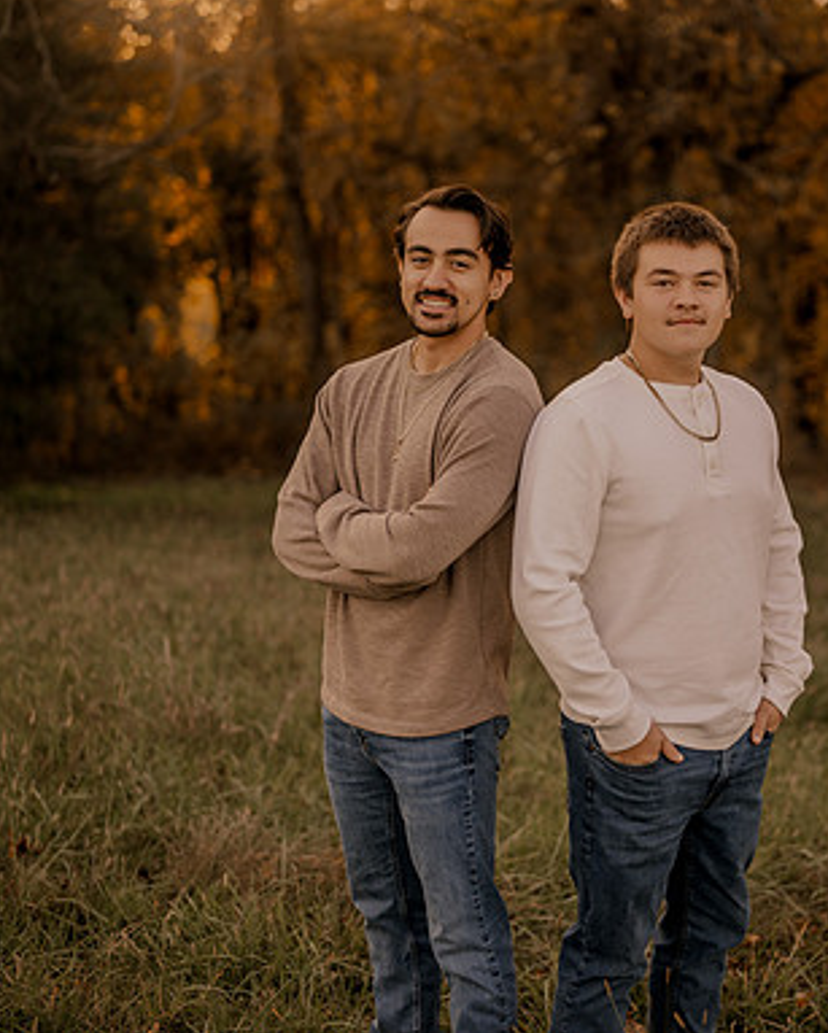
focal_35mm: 71
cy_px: 516
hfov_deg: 21.5
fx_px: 2172
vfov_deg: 26.7
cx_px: 564
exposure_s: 1/500
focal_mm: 50
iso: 250
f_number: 1.8
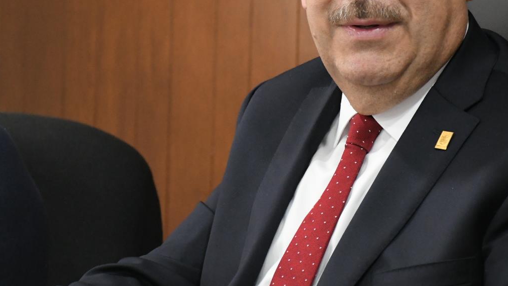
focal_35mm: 188
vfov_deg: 6.5
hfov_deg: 11.5
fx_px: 2533
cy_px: 85
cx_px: 285
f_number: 5.6
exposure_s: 1/100
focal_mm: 75
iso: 5000
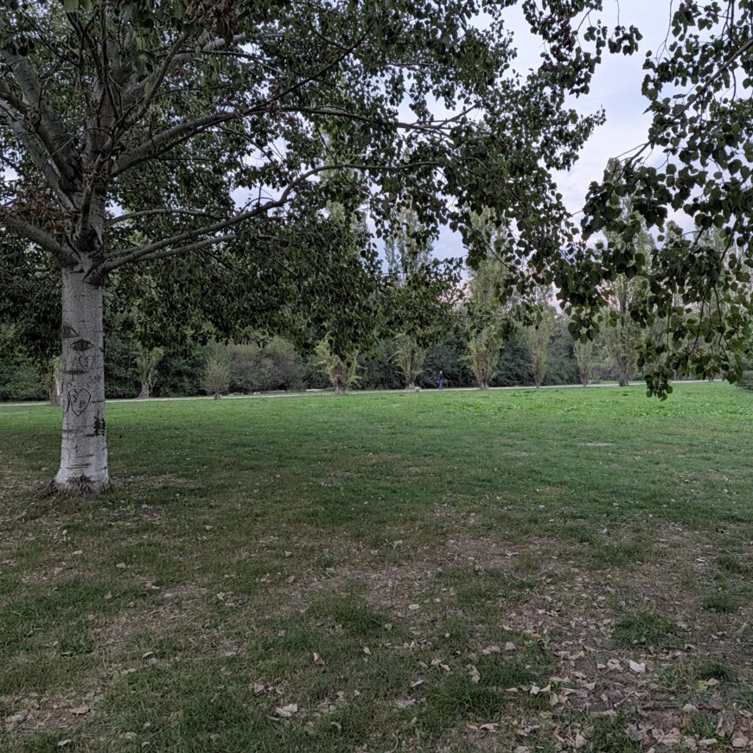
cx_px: 438
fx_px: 689
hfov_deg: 57.0
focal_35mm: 28
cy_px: 365
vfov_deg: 57.3
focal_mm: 5.28
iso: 220
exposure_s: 1/119
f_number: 1.7
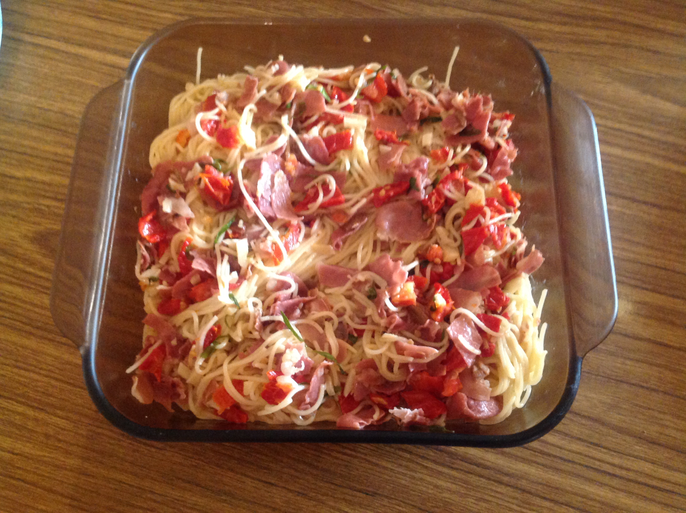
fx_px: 693
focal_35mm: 35
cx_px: 343
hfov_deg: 52.7
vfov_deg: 40.6
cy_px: 256
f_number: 2.4
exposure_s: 1/15
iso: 400
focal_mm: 4.28
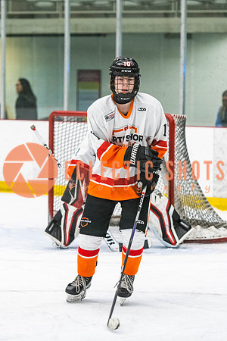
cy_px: 170
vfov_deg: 11.3
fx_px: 1729
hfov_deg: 7.5
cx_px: 114
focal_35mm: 183
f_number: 2.8
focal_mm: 120
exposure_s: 1/640
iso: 1800
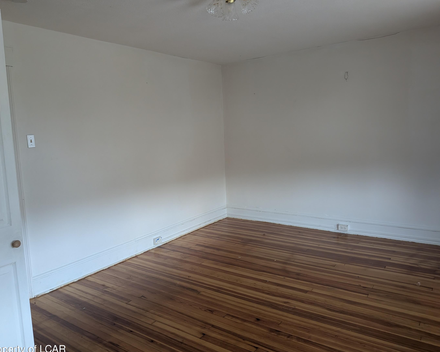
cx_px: 196
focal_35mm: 26
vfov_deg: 54.9
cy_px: 183
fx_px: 339
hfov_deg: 65.8
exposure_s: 1/120
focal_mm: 4.53
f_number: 1.7
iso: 262
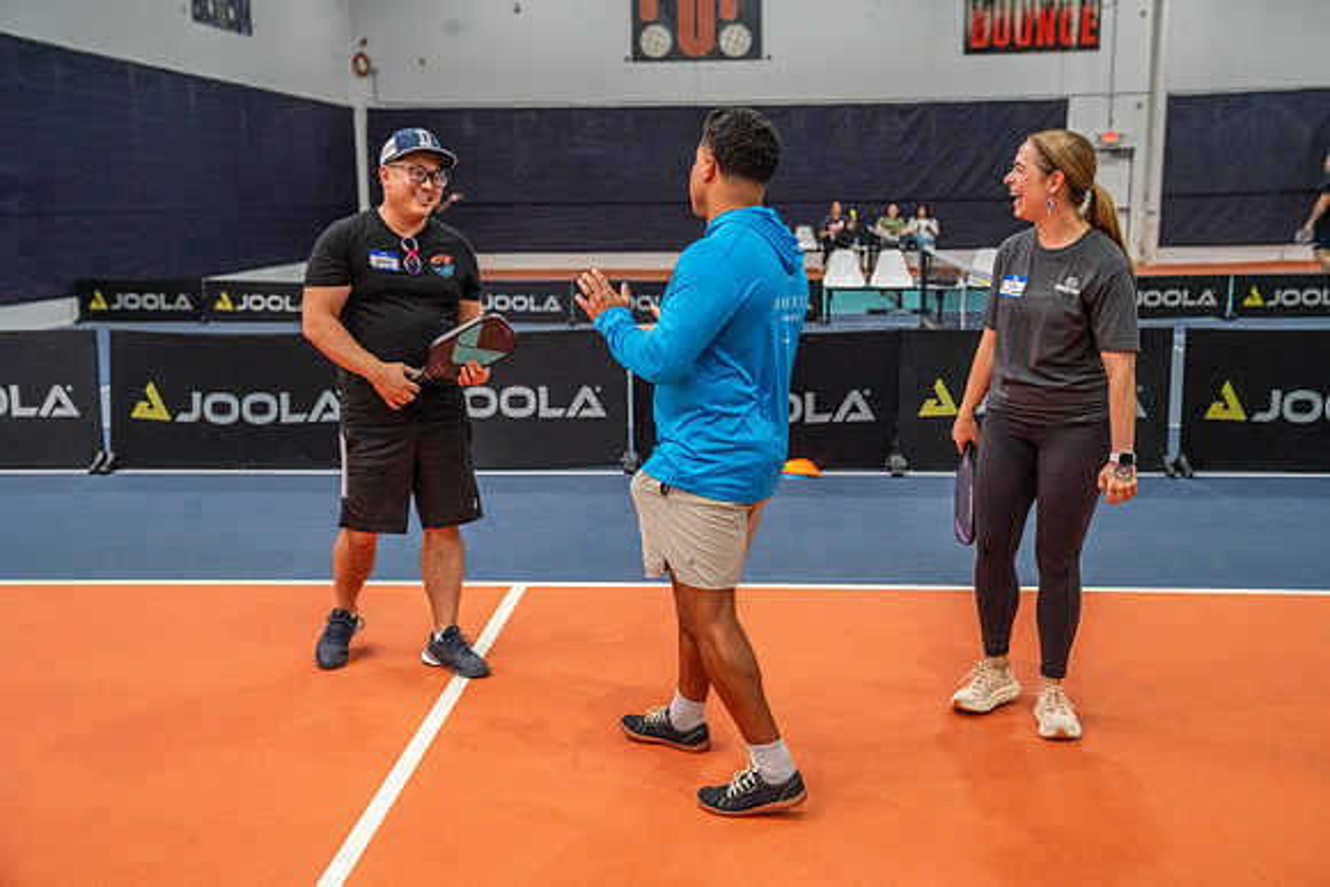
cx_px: 665
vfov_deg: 31.2
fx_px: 1589
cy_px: 444
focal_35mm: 43
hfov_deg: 45.4
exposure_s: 1/800
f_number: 4
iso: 6400
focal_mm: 43
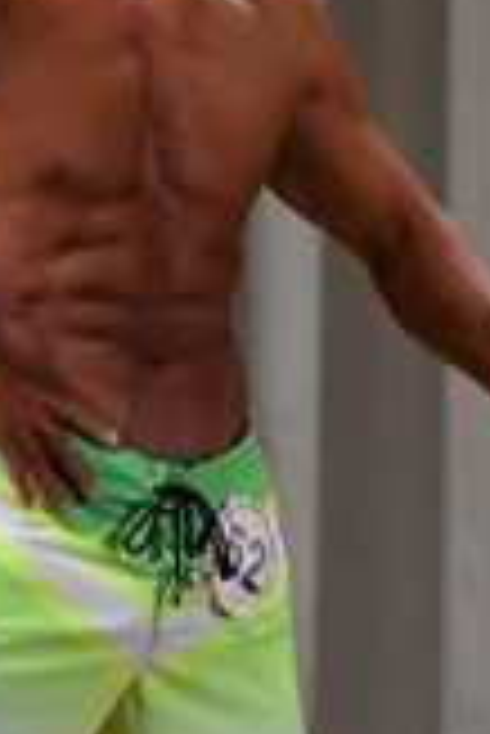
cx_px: 312
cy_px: 518
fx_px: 23204
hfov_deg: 1.2
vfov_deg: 1.8
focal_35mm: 1139
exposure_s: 1/400
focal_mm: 160
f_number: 5.6
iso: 3200
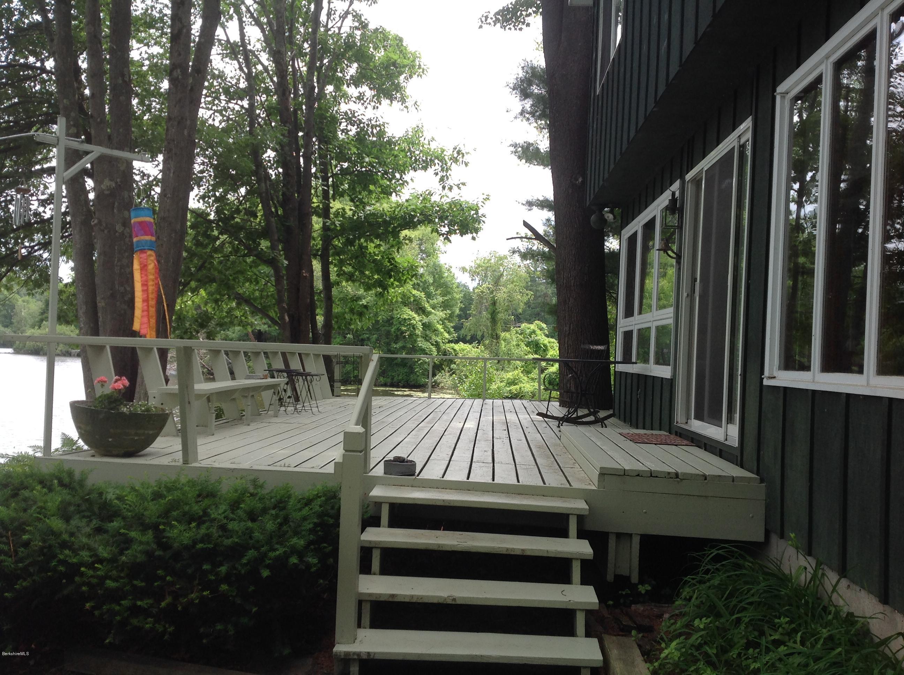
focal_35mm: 35
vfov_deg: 40.6
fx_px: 913
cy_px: 338
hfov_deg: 52.7
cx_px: 452
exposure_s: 1/657
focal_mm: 4.28
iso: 50
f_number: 2.4
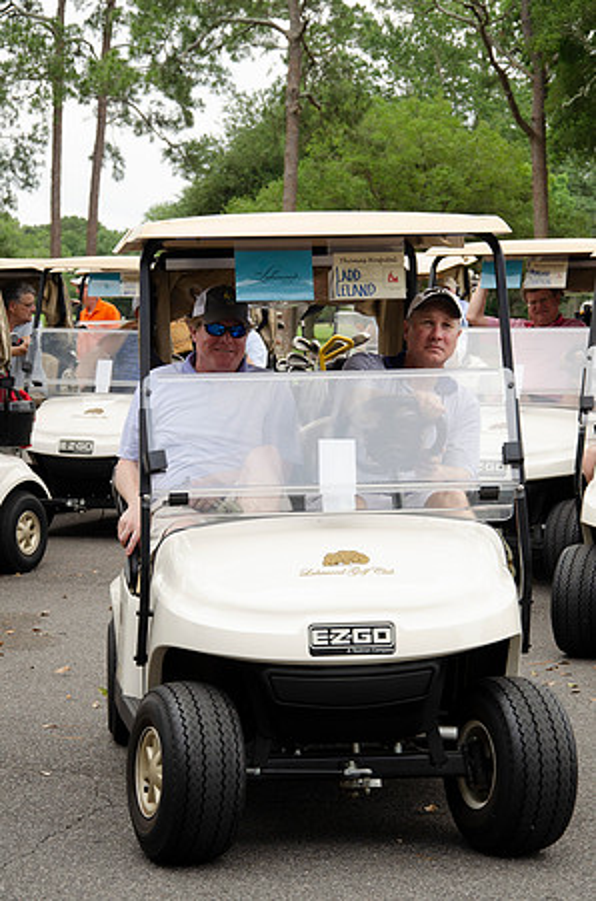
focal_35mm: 99
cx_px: 298
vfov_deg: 20.7
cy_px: 450
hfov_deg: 13.8
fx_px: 2470
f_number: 7.1
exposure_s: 1/500
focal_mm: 66
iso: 400
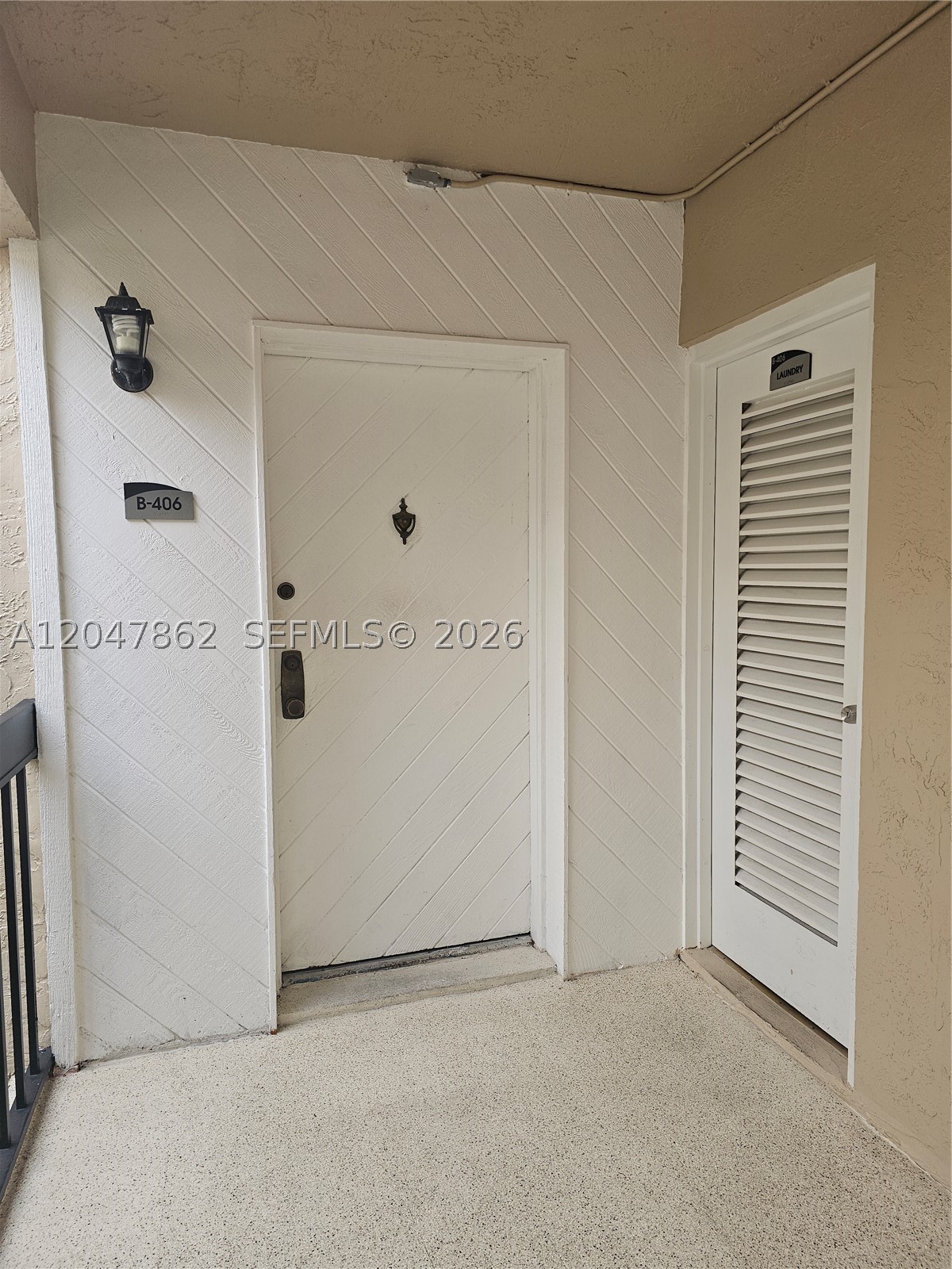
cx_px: 476
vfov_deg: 73.9
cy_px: 634
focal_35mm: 23
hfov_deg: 58.9
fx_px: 843
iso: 16
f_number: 1.7
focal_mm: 6.3
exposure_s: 1/60
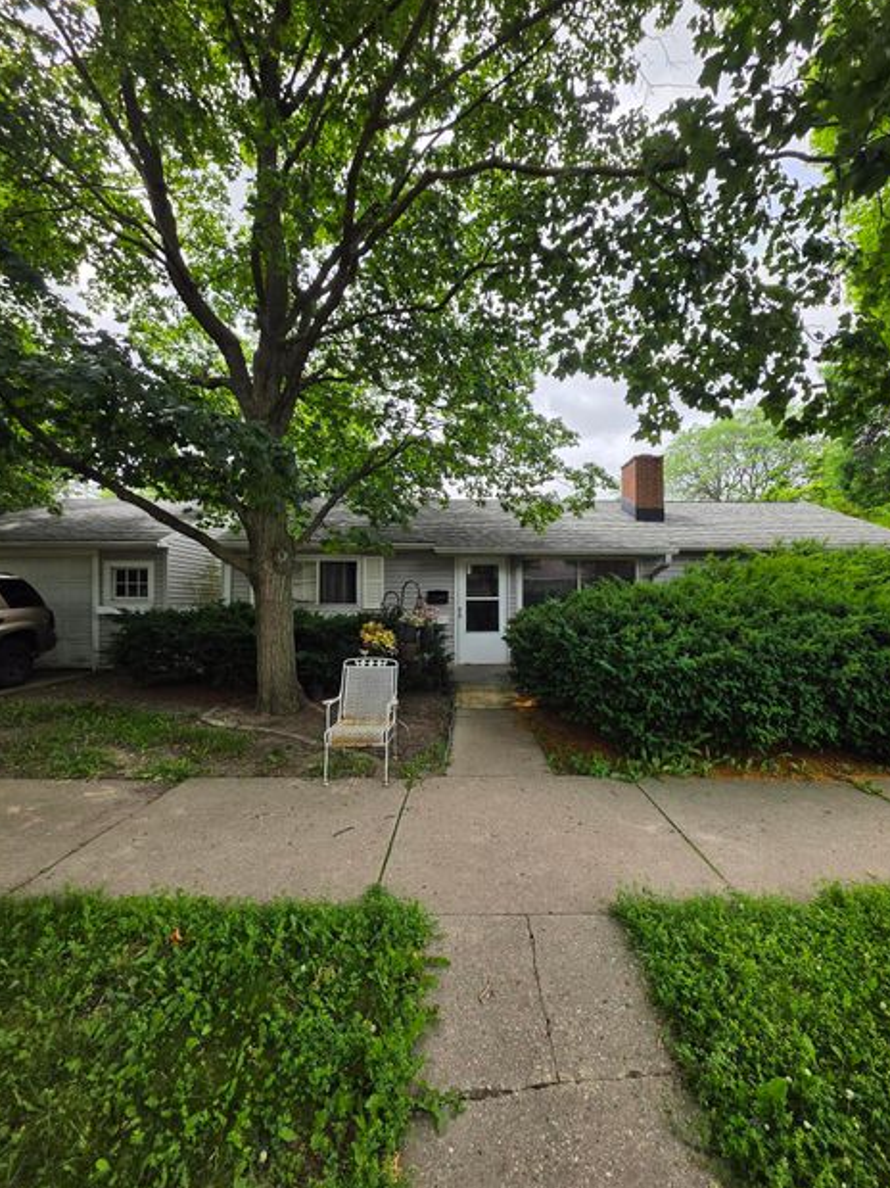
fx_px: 480
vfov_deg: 102.1
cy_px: 584
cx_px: 474
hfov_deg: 85.5
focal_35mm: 14
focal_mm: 2.2
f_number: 1.9
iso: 32
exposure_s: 1/1108
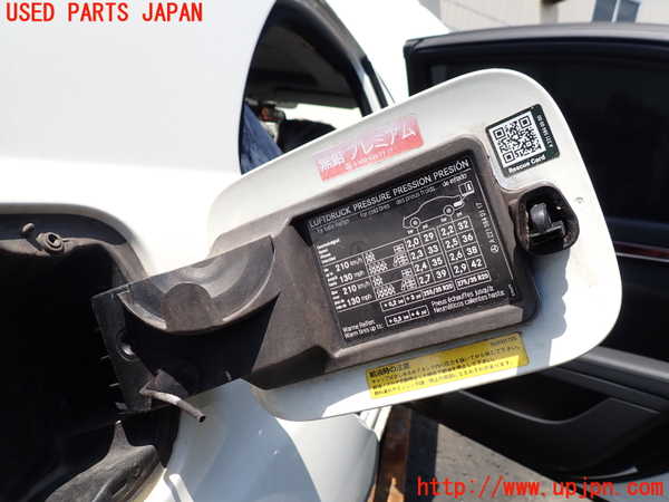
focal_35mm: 25
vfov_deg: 54.9
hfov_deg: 69.4
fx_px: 483
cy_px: 251
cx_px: 334
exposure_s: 1/800
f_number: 2.8
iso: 100
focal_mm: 4.5
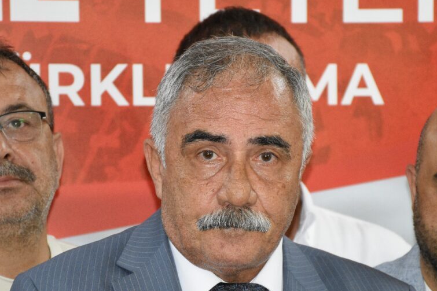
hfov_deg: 7.2
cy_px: 203
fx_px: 3459
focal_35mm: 285
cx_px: 213
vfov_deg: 4.8
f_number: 6.3
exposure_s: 1/160
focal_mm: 112
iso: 2500
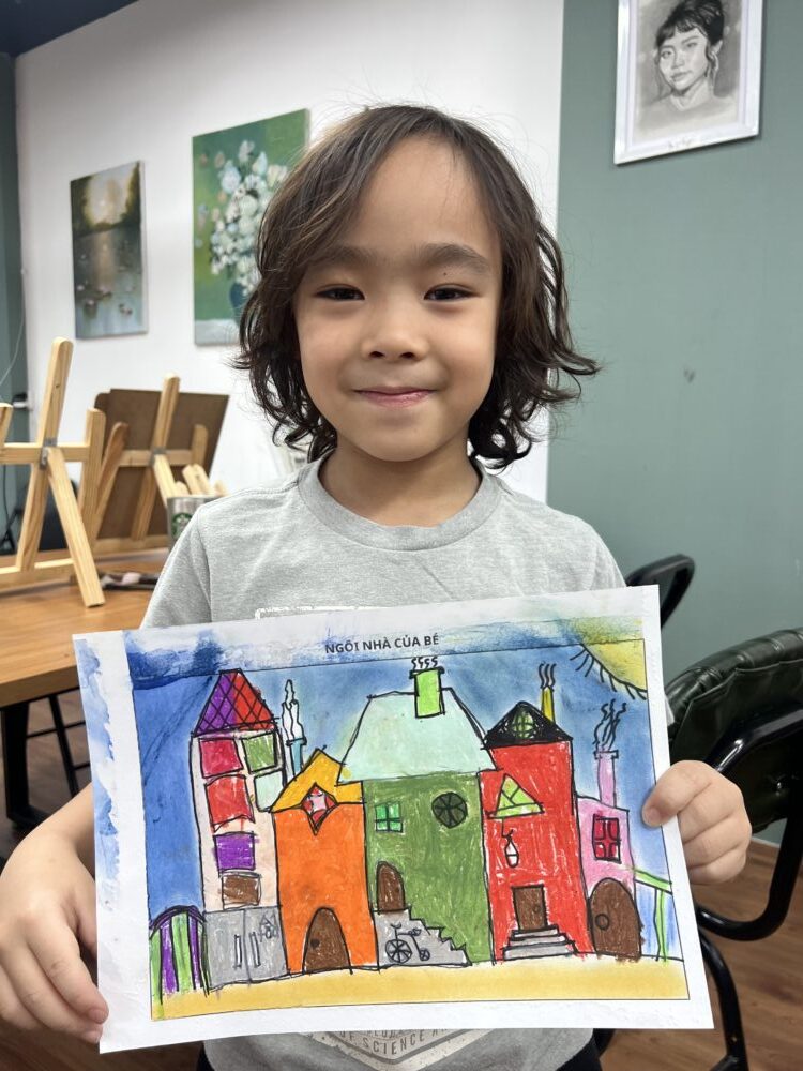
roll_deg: -1.6
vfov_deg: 67.3
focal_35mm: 26
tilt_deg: -7.0
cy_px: 536
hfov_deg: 53.1
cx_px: 402
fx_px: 804
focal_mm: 5.7
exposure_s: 1/121
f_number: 1.5
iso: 100
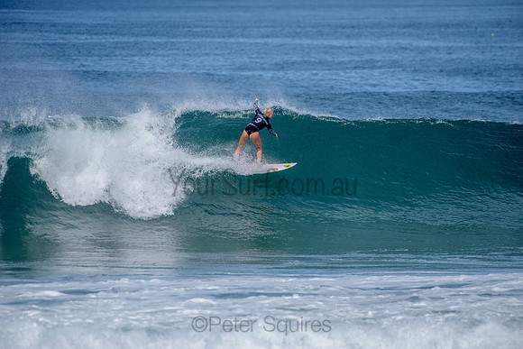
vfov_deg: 2.8
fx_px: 7265
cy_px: 174
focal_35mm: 500
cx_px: 262
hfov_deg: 4.1
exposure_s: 1/2500
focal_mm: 500
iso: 250
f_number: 6.3
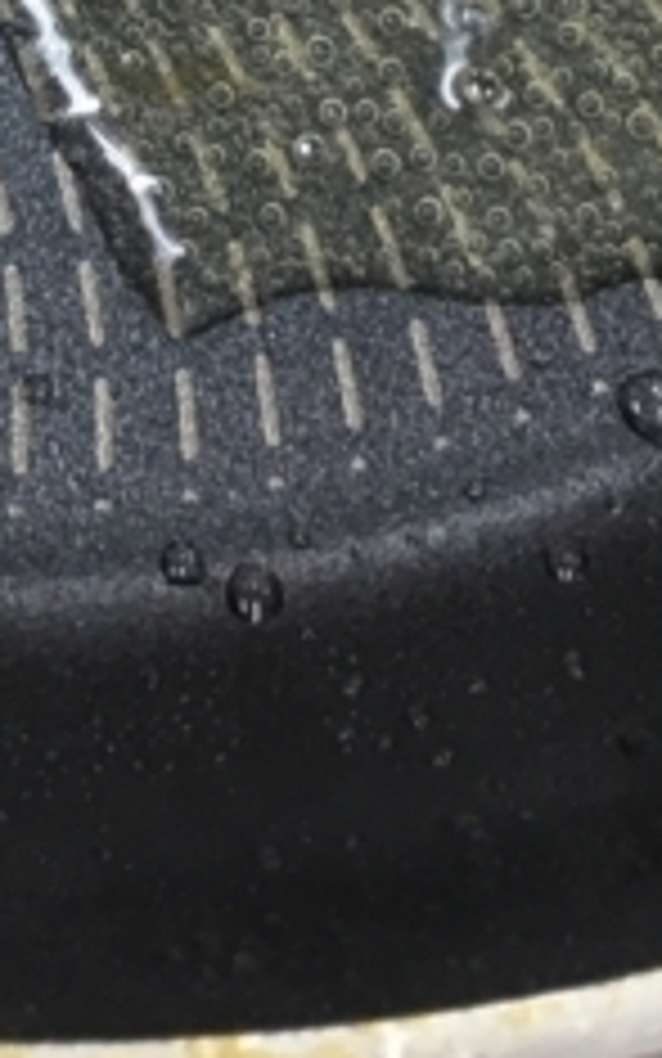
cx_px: -99
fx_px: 3866
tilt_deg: -65.9
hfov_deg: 9.7
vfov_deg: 13.7
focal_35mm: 134
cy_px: -945
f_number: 2.2
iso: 32
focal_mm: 4.15
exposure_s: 1/15
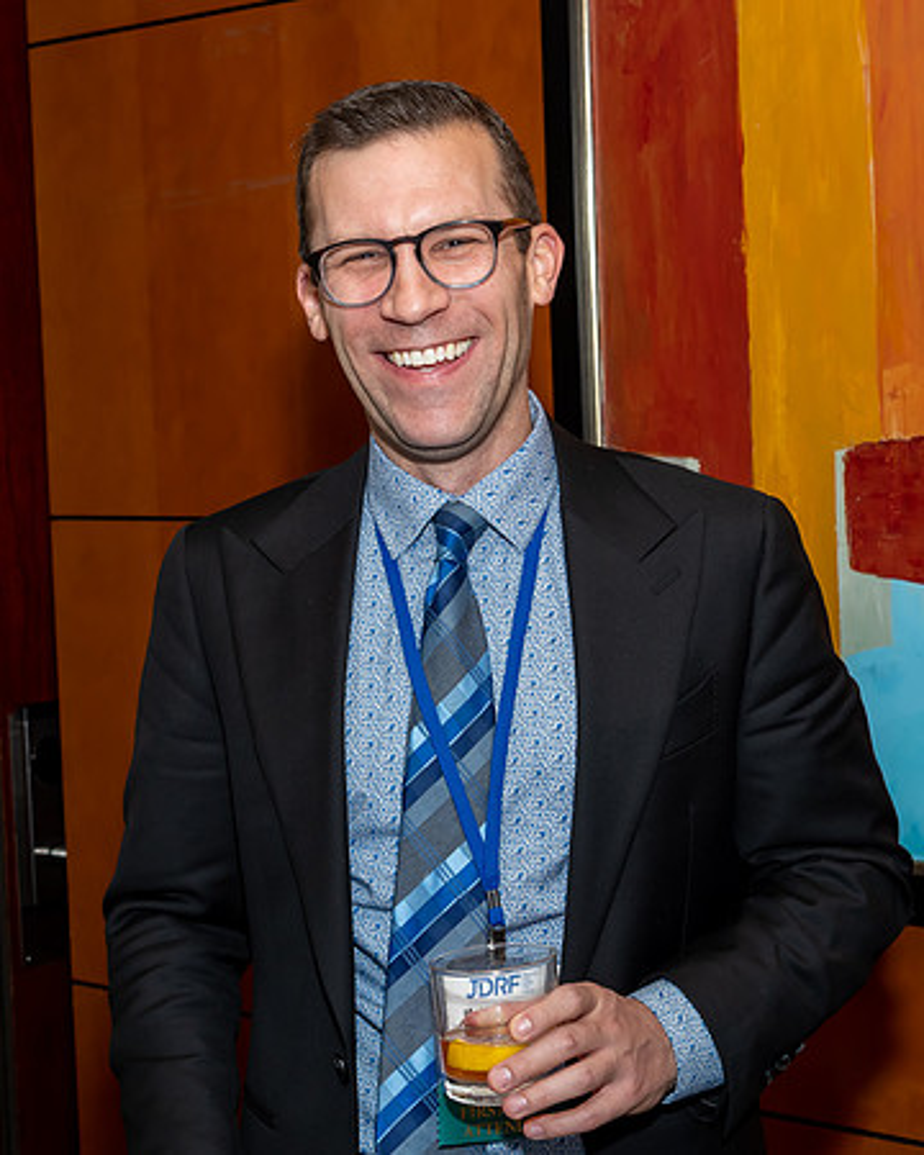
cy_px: 525
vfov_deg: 23.7
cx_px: 280
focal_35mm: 81
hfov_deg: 18.9
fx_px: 2757
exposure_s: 1/250
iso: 400
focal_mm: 35
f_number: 6.3
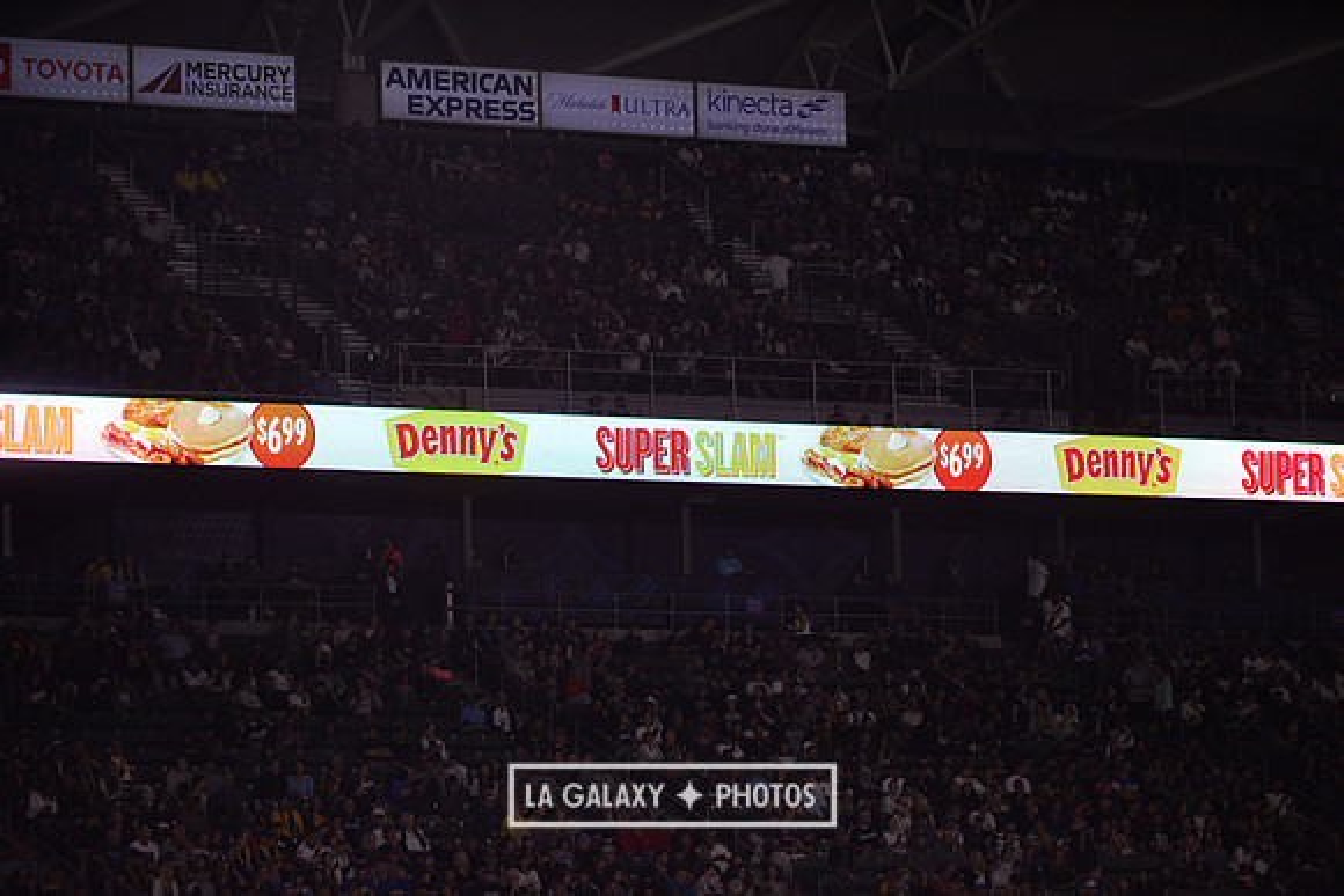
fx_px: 6721
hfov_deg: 11.4
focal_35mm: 180
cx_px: 672
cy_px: 448
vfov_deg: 7.6
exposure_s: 1/3200
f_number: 2.8
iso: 1600
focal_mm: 180
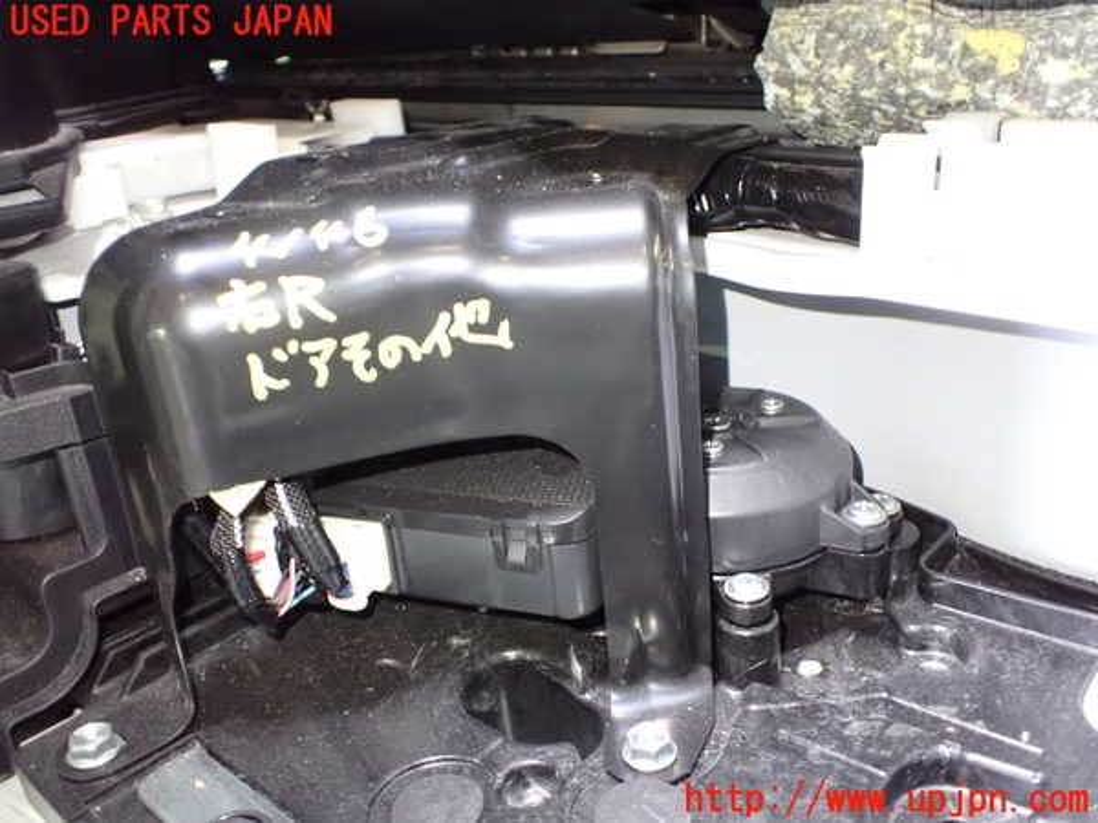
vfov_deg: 46.8
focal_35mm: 30
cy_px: 412
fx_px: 952
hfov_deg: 60.0
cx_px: 549
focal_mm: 5.4
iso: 1600
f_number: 2.3
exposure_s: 1/30
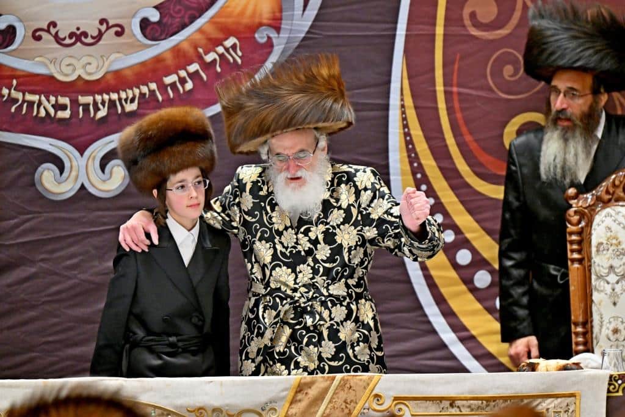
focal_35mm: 480
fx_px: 8334
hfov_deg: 4.3
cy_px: 208
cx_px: 312
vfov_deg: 2.9
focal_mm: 480
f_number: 6
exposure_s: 1/500
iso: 1600
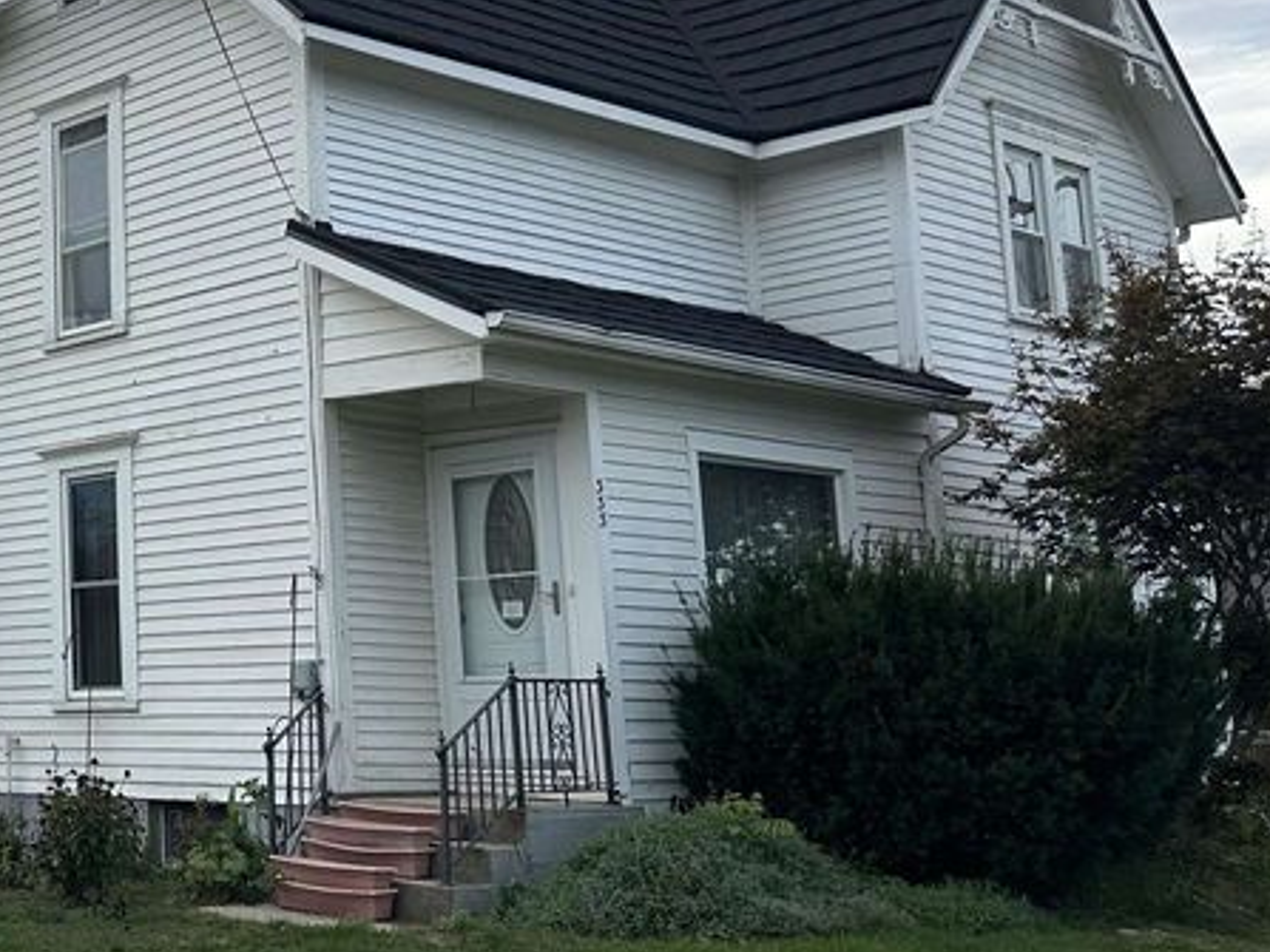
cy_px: 384
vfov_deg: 26.5
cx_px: -170
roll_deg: +0.1
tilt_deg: +9.6
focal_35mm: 55
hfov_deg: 30.7
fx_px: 2017
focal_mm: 6.86
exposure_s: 1/1412
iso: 80
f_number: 1.78
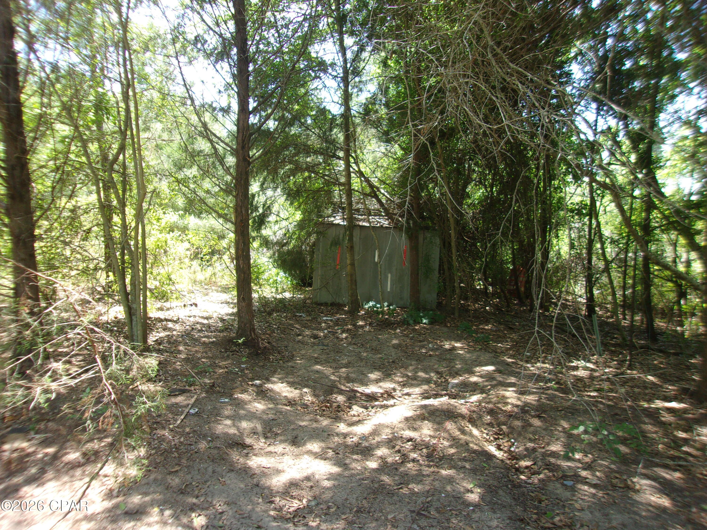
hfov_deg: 65.3
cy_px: 265
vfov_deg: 51.4
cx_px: 354
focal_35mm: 27
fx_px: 551
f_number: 3
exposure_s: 1/100
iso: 80
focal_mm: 4.9
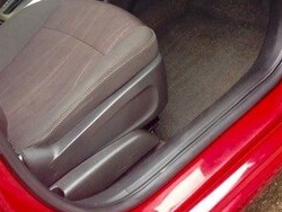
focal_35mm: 87
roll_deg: +17.1
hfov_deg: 22.4
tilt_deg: -23.2
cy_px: -26
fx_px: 709
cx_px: 106
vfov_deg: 16.4
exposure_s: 1/20
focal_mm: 4.12
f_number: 2.4
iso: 64
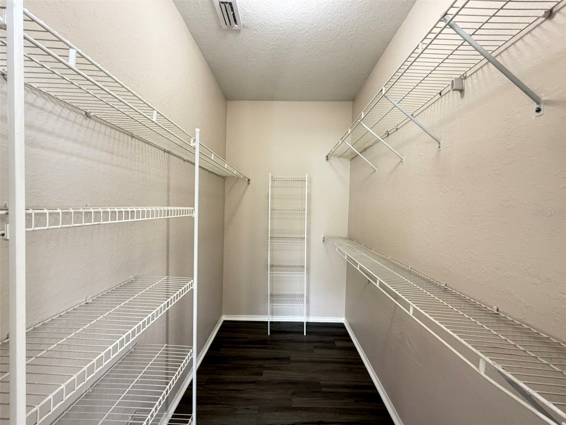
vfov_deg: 85.7
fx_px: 229
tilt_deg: -2.1
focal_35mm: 14
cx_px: 283
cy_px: 212
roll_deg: -0.3
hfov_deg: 102.1
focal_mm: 2.22
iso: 320
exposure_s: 1/70
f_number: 2.2
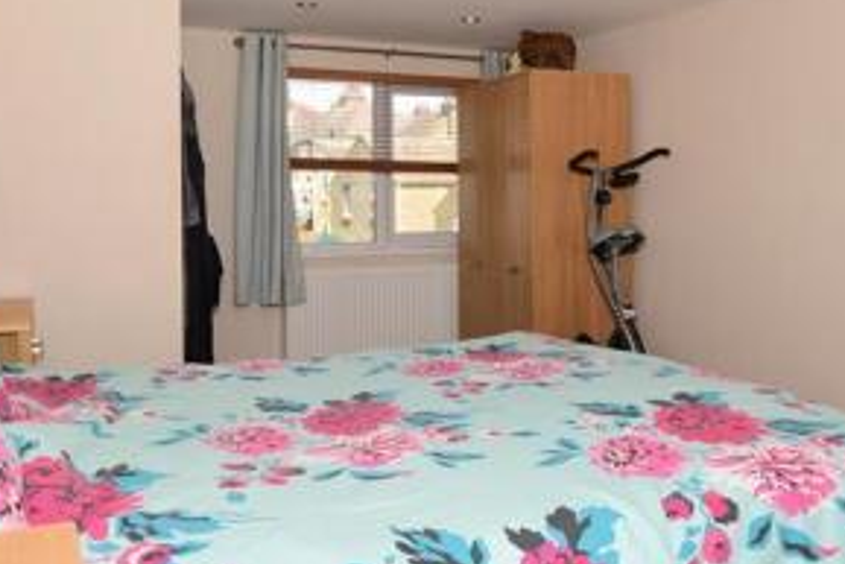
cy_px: 197
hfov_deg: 55.7
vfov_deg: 38.6
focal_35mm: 34
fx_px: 798
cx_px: 401
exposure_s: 1/200
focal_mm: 10
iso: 400
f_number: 10
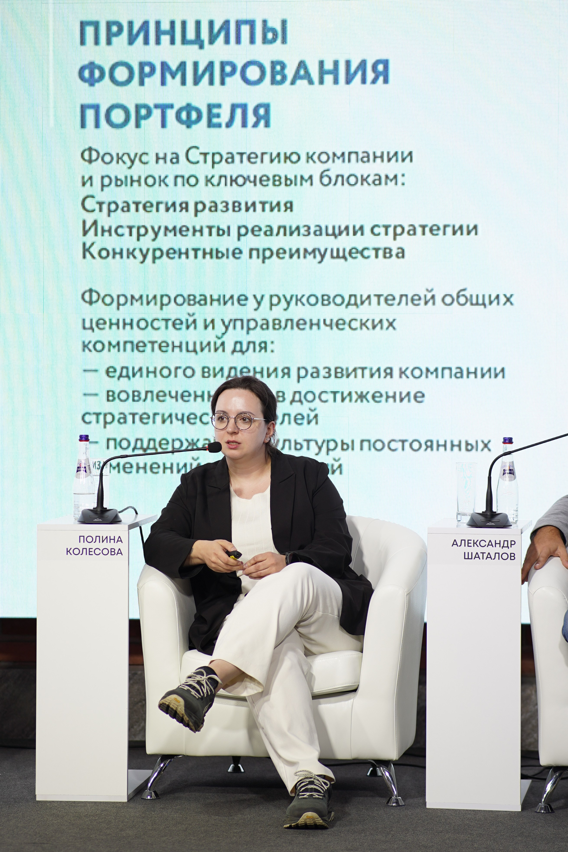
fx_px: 3005
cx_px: 284
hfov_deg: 10.8
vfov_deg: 16.1
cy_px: 426
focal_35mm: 127
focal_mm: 85
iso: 125
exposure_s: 1/160
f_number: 2
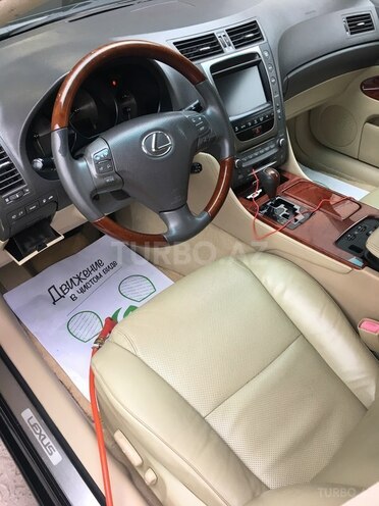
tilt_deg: -39.2
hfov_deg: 48.2
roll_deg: +6.5
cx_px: 190
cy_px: 253
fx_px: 423
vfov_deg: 61.7
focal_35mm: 29
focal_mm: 4.15
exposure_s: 1/33
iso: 32
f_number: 2.2
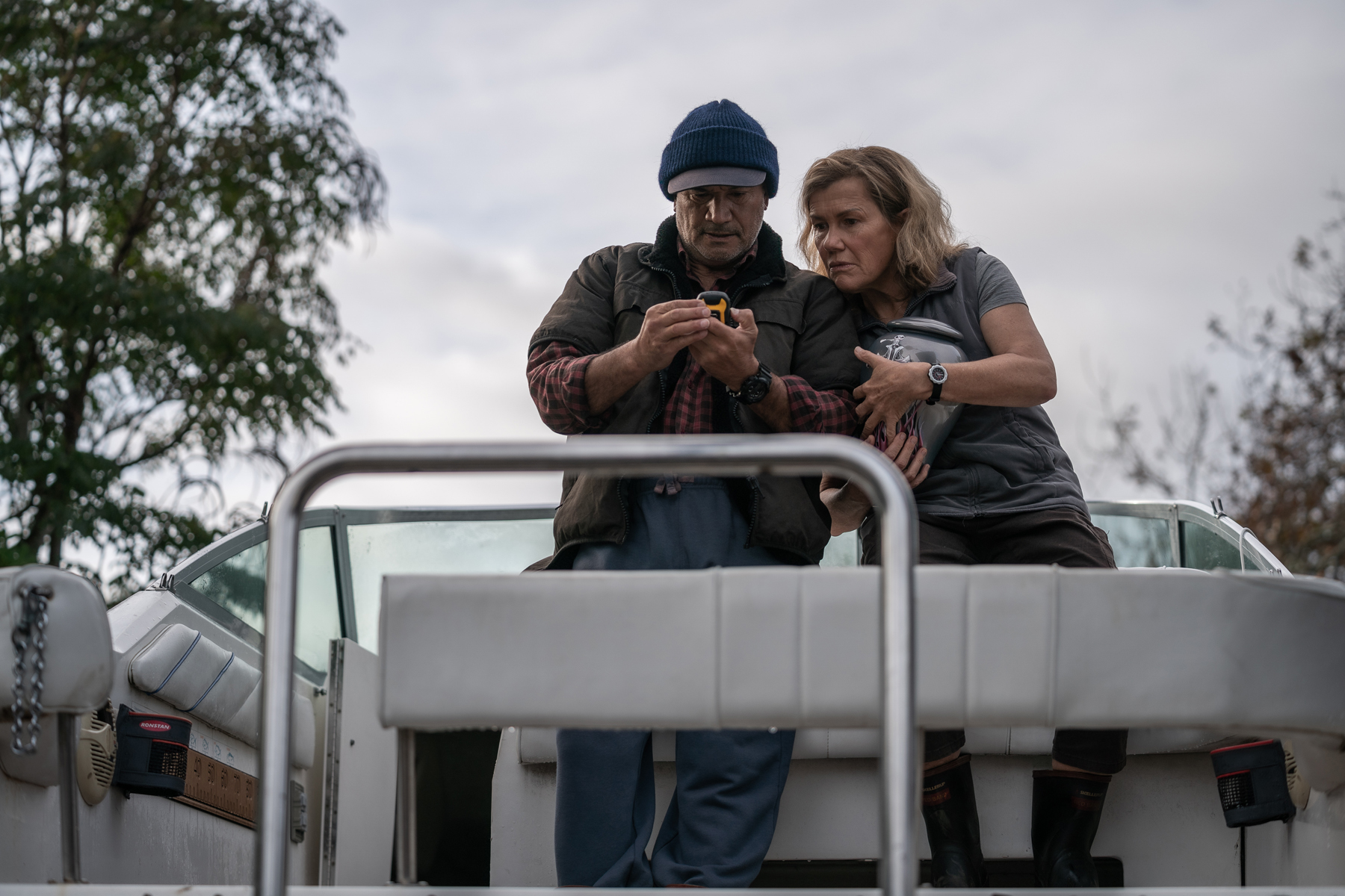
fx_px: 3026
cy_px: 448
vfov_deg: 16.9
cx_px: 672
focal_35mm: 81
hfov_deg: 25.1
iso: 100
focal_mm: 81
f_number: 2.8
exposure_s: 1/1000
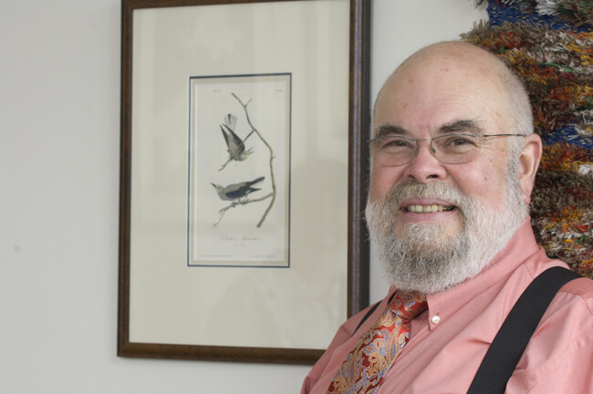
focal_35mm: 135
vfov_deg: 10.1
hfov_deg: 15.2
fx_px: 2221
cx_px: 296
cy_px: 197
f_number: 8
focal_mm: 90
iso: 400
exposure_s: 1/15
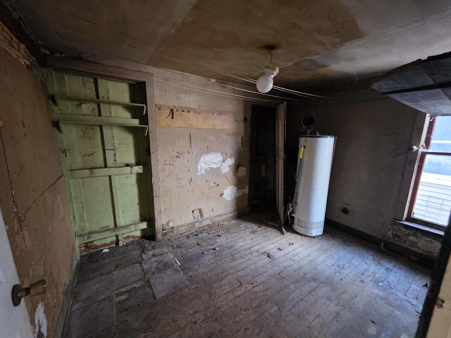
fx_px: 169
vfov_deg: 89.9
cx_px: 226
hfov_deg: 106.2
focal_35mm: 13
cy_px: 169
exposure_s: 1/60
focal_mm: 2.2
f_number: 1.9
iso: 1000
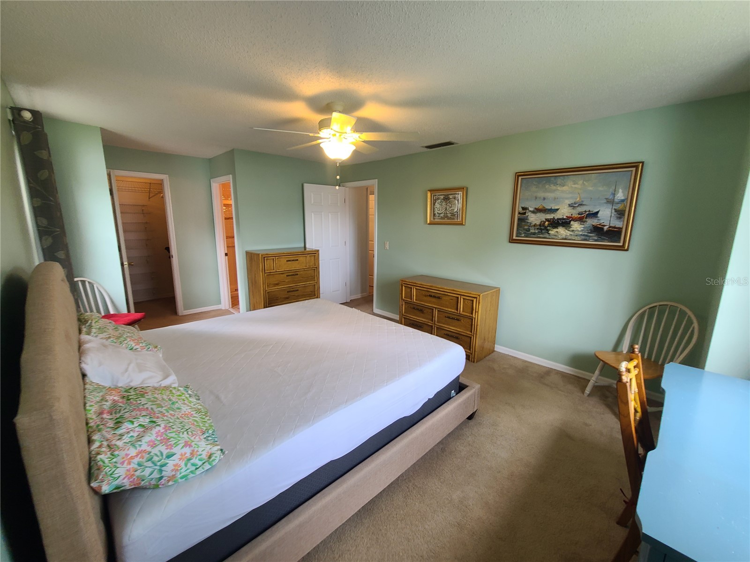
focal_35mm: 13
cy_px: 281
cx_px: 375
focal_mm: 2.2
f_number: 2.2
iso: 125
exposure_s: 1/60
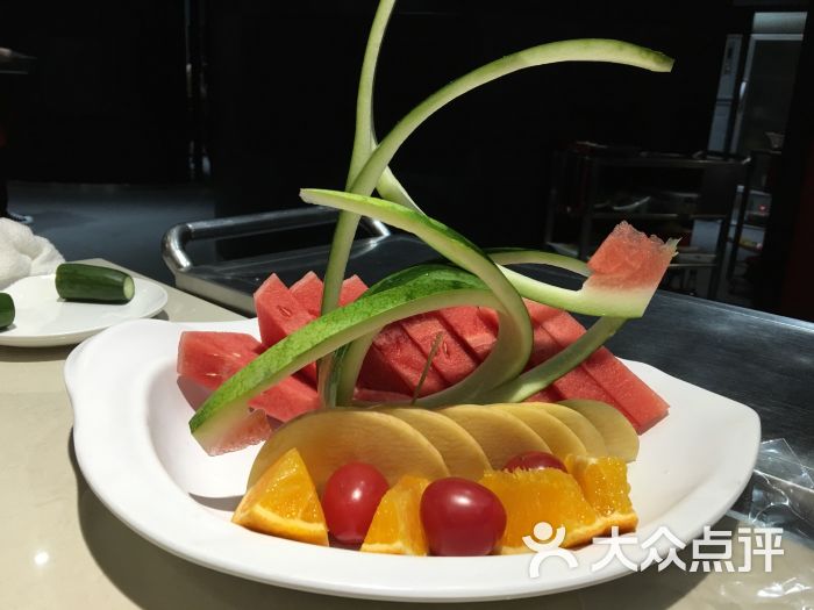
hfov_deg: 61.7
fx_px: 682
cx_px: 407
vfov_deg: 48.2
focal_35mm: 29
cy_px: 305
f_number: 2.2
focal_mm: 4.15
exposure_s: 1/17
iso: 40
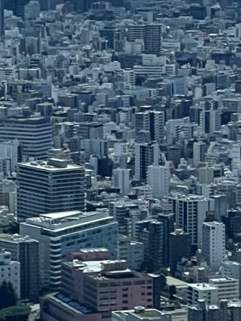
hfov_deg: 5.2
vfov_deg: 7.0
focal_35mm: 283
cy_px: 44
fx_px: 2625
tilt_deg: -5.0
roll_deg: -0.1
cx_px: 448
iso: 25
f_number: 2
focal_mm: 6
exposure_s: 1/3690
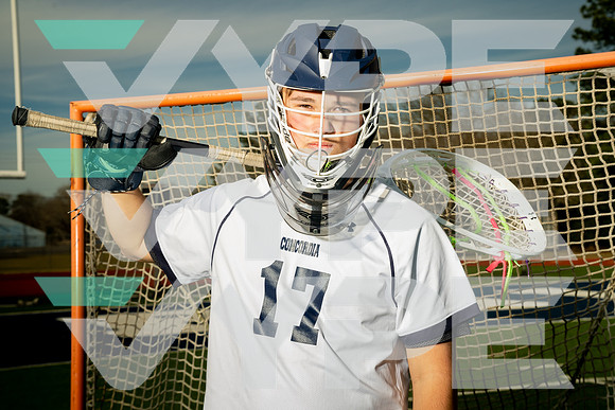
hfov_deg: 36.2
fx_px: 940
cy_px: 205
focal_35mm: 55
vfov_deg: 24.6
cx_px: 308
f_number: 8
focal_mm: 55
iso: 250
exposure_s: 1/250
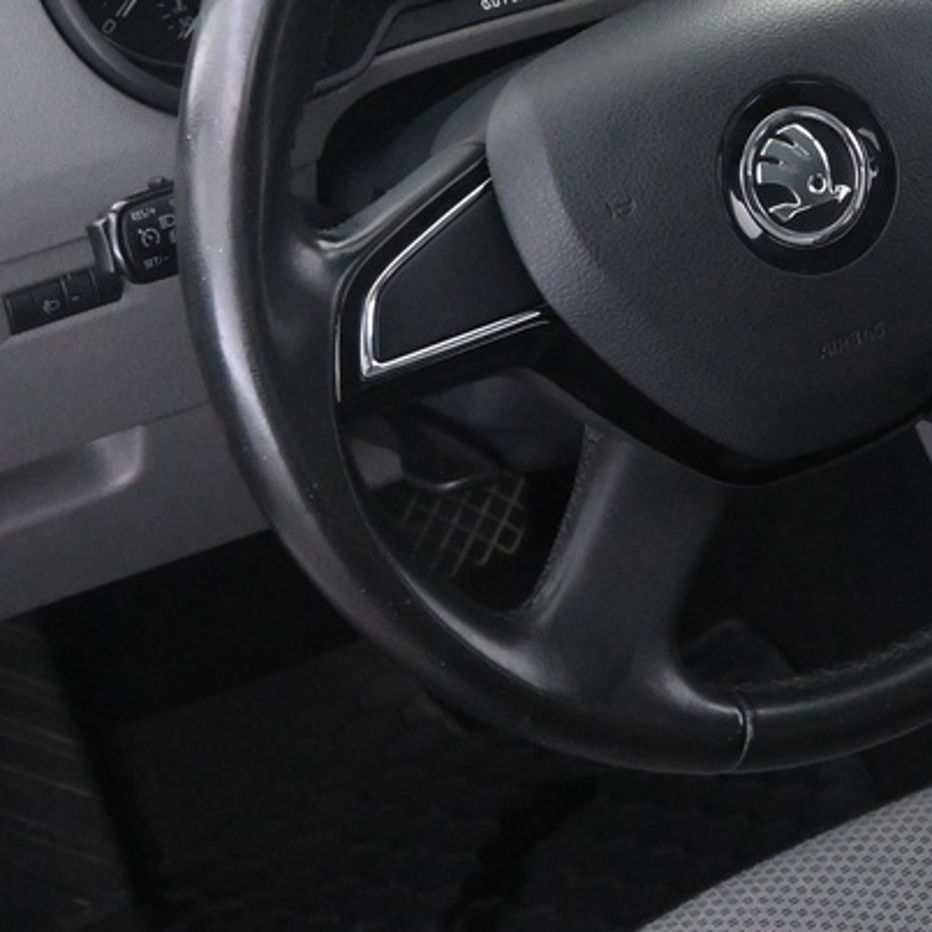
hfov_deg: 20.4
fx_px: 2498
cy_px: 280
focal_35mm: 82
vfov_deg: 21.0
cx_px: 962
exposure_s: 1/50
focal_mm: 16
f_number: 3.5
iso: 4000
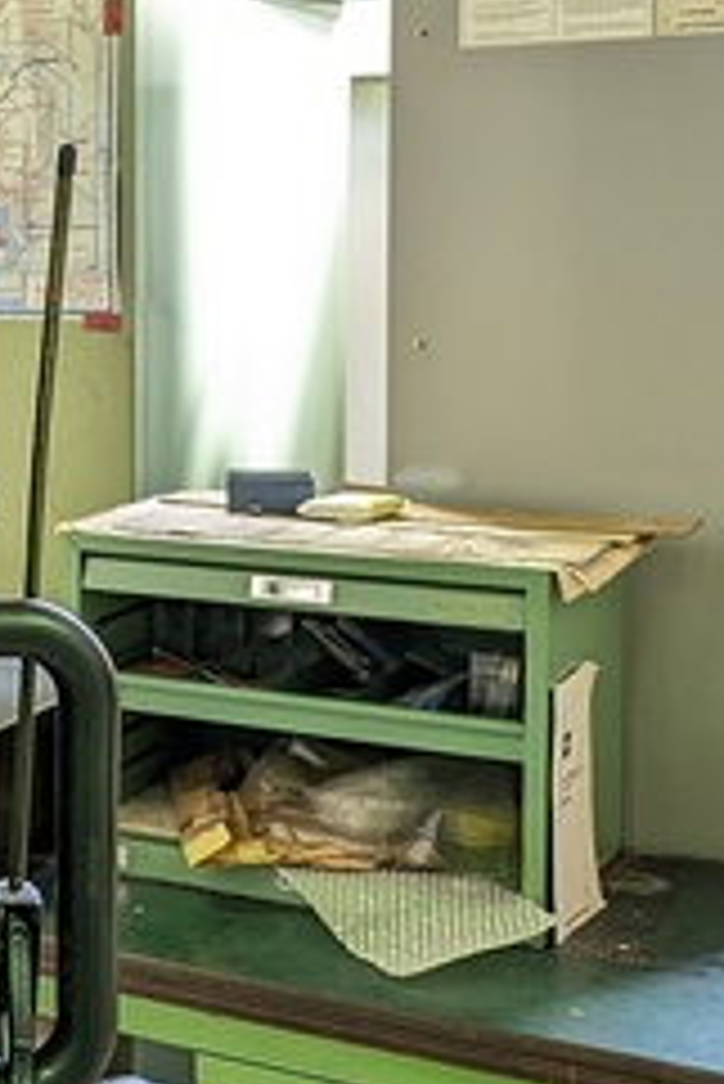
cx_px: -495
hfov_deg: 17.0
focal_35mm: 69
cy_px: 324
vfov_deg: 28.9
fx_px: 2078
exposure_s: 1/50
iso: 226
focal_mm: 5.43
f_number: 1.89
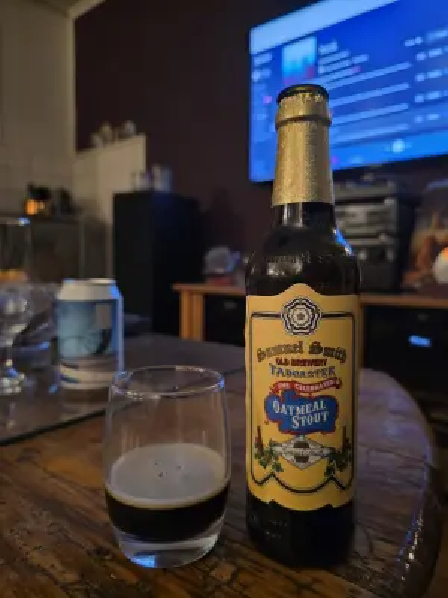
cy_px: 299
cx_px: 224
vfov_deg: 73.9
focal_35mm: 23
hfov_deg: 58.9
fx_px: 397
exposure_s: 1/24
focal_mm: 6.3
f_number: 1.7
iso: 1600
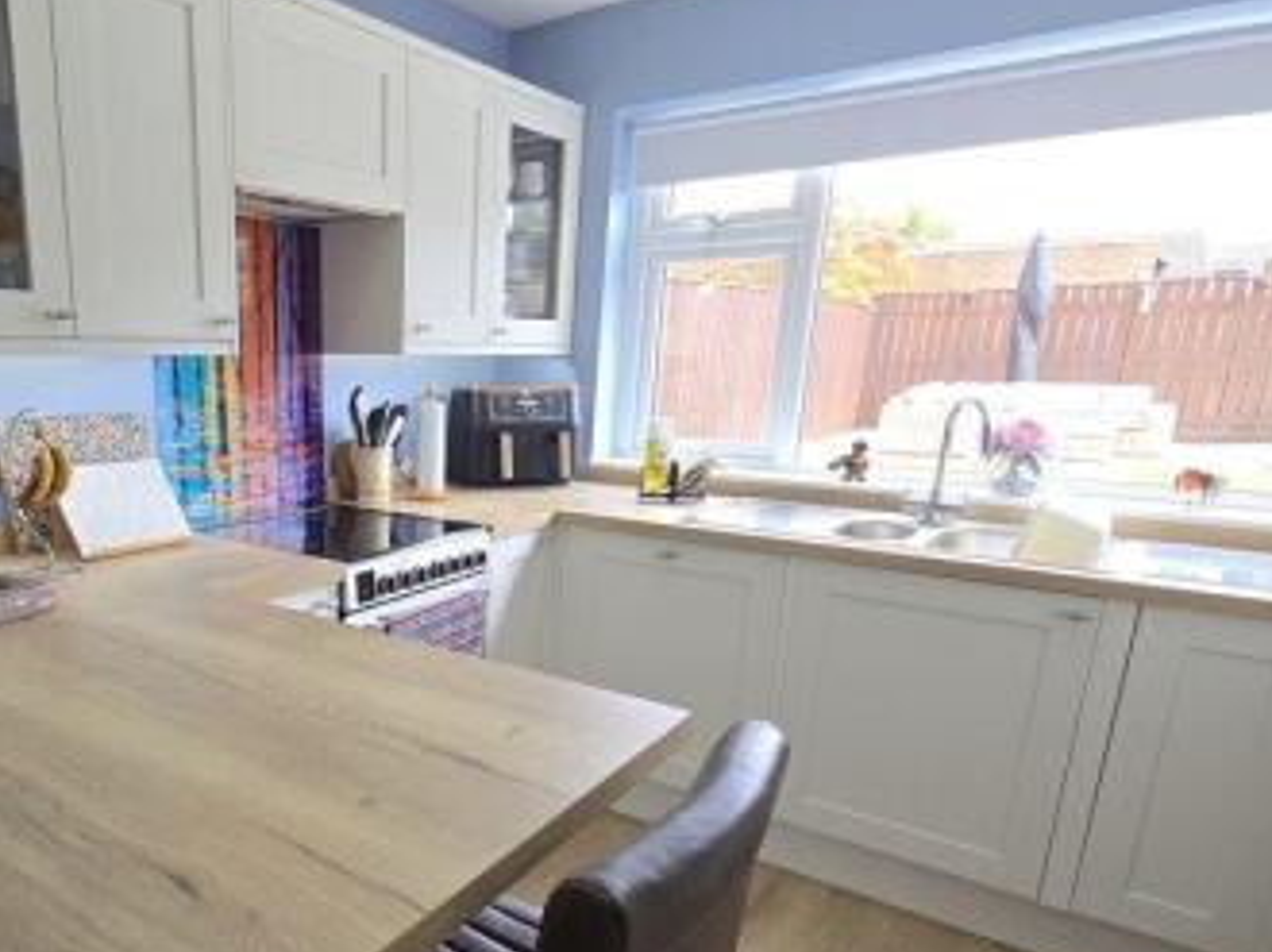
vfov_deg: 57.9
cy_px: 607
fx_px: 845
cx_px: 372
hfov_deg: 70.6
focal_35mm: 23
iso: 80
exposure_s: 1/100
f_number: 2.2
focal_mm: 2.2
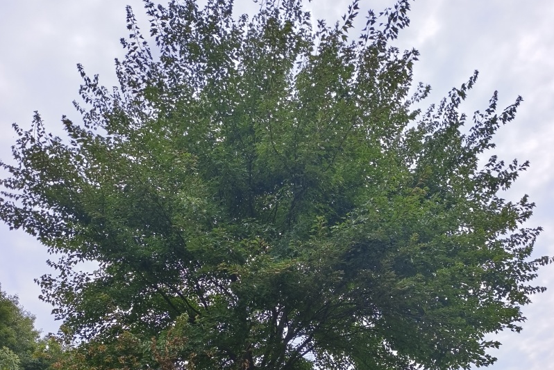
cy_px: 346
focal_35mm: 32
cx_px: 277
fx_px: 492
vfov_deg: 37.8
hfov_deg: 58.7
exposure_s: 1/1096
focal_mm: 5.5
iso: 72
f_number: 1.75
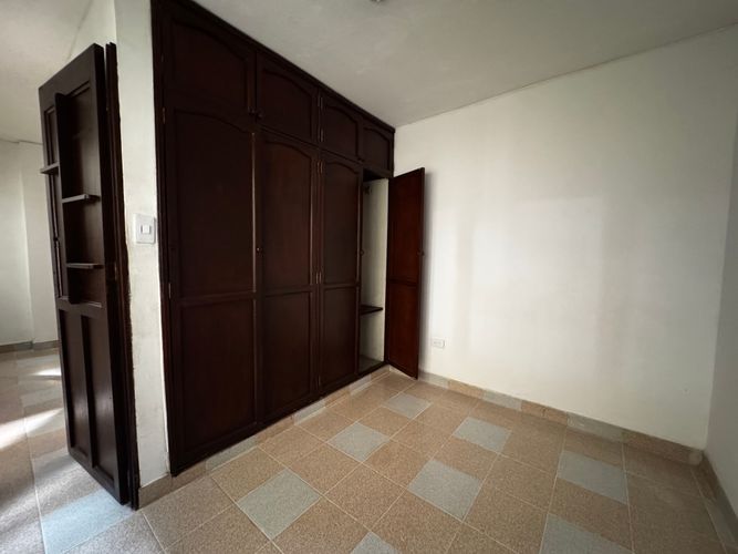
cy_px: 277
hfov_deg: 102.1
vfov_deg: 85.7
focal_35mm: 14
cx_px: 369
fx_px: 298
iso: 1250
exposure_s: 1/44
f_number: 2.2
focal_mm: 2.22
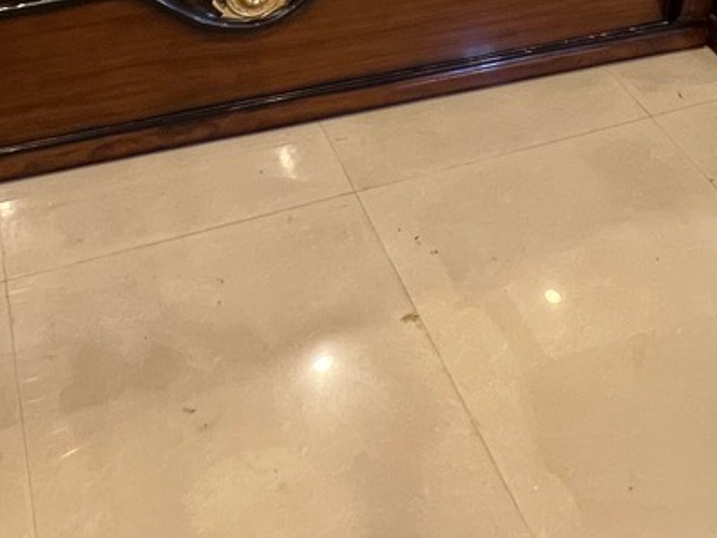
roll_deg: +0.6
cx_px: 185
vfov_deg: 27.9
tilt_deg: -31.0
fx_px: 870
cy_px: -179
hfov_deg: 43.4
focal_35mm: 42
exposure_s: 1/50
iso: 400
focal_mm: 1.57
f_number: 1.8
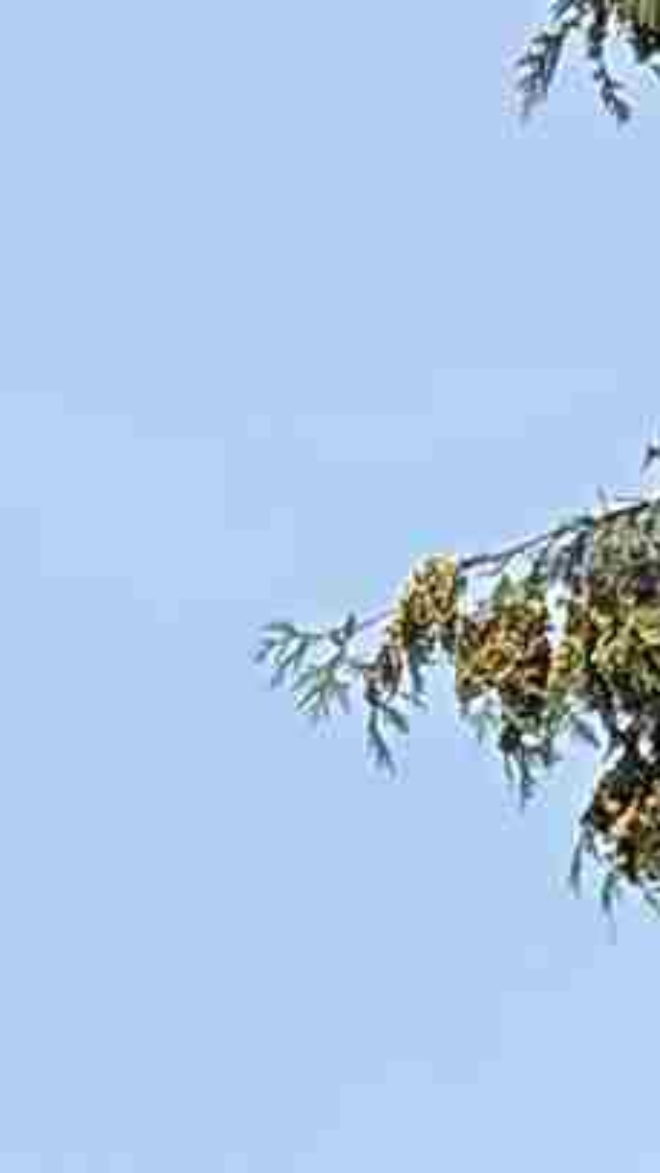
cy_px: 2744
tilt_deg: +6.9
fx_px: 3577
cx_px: -605
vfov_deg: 13.8
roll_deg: -0.3
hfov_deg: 9.9
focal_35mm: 115
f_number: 2.2
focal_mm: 2.22
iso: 50
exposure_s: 1/1431
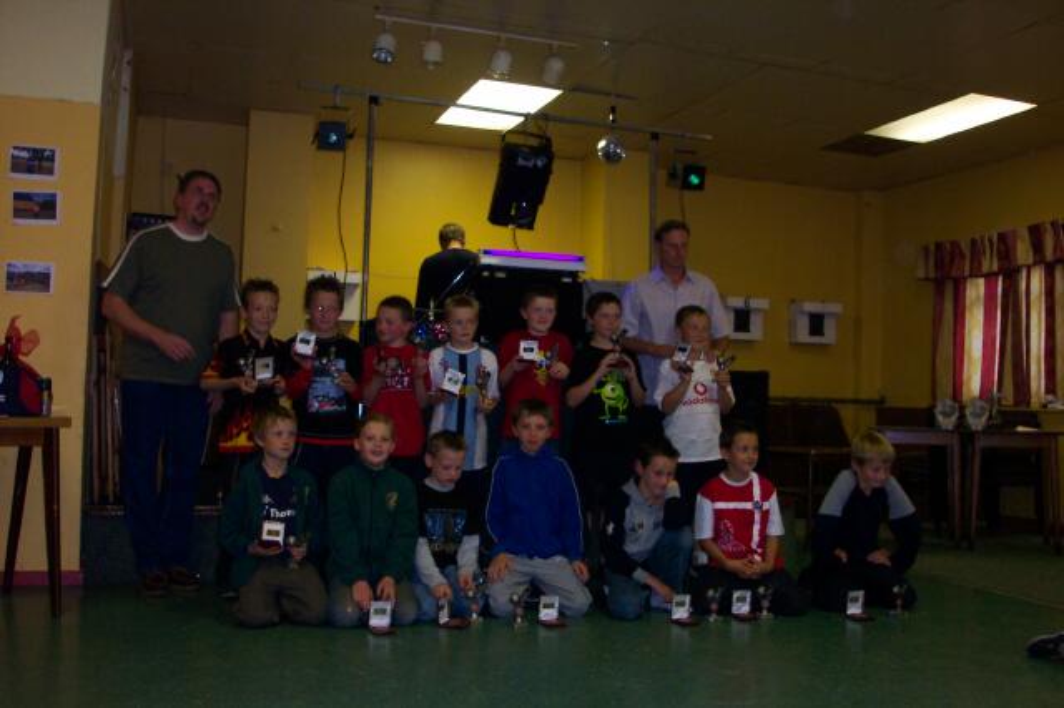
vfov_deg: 37.8
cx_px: 532
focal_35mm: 35
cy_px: 354
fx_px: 1034
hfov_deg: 54.5
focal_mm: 7.5
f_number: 2.8
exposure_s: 1/30
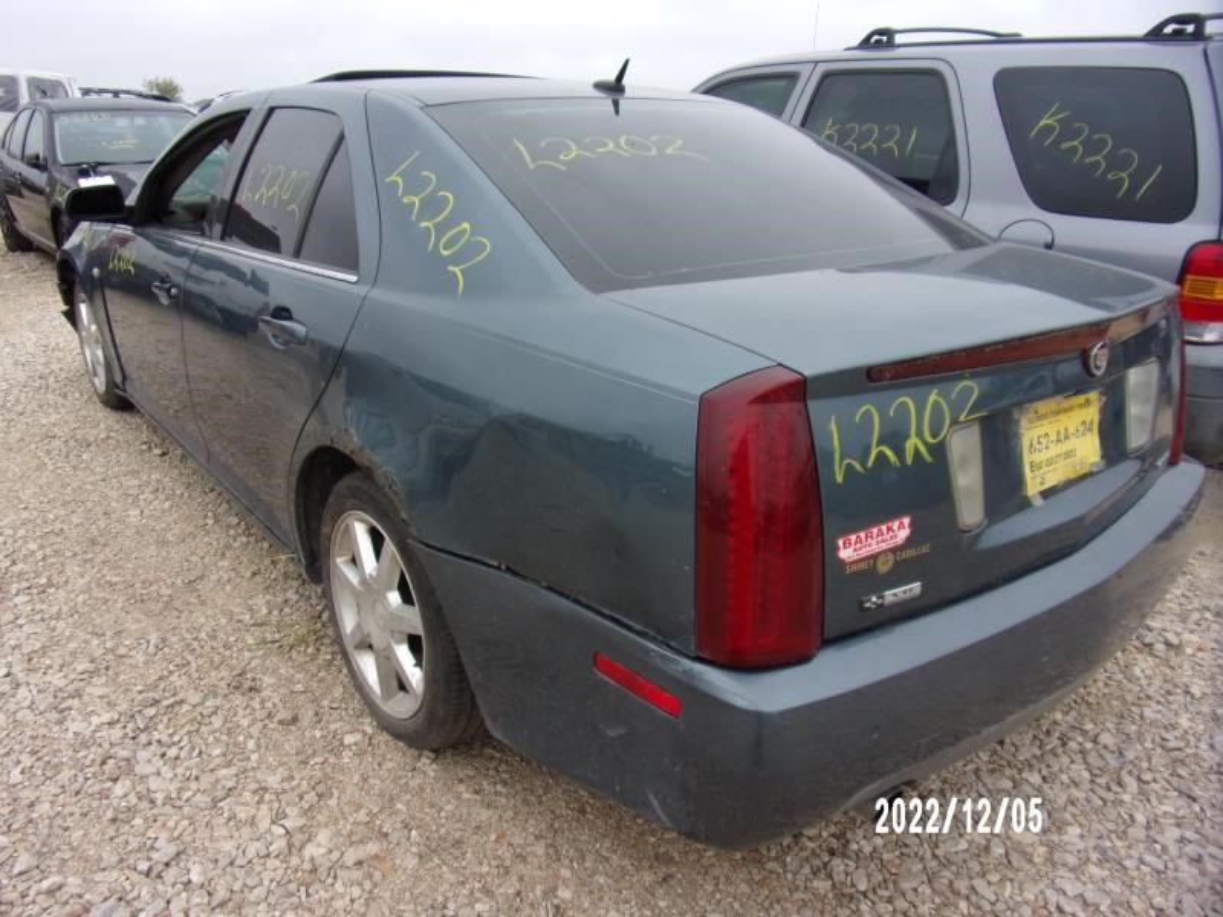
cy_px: 458
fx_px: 848
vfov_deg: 56.8
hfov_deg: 71.6
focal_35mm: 24
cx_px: 612
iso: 80
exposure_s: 1/280
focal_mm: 4.3
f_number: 3.3
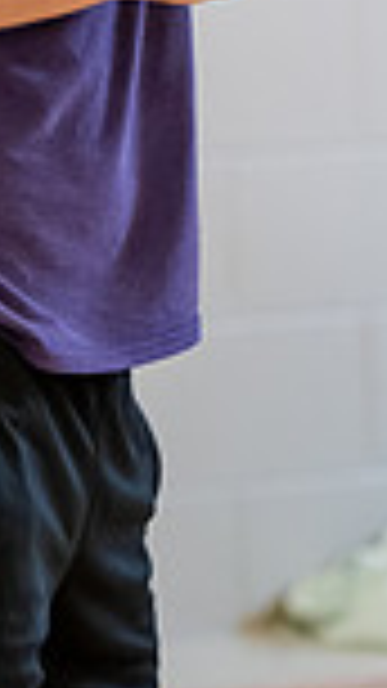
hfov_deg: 3.0
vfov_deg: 5.3
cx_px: 729
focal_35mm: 404
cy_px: -173
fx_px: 7374
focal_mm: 102
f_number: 3.2
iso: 1250
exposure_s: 1/200
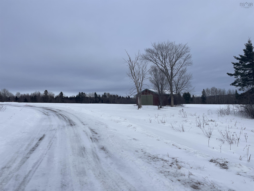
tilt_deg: +1.0
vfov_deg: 53.1
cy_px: 96
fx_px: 191
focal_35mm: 26
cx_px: 127
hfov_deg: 67.3
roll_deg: +2.7
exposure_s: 1/3205
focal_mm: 4.2
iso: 32
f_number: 1.6
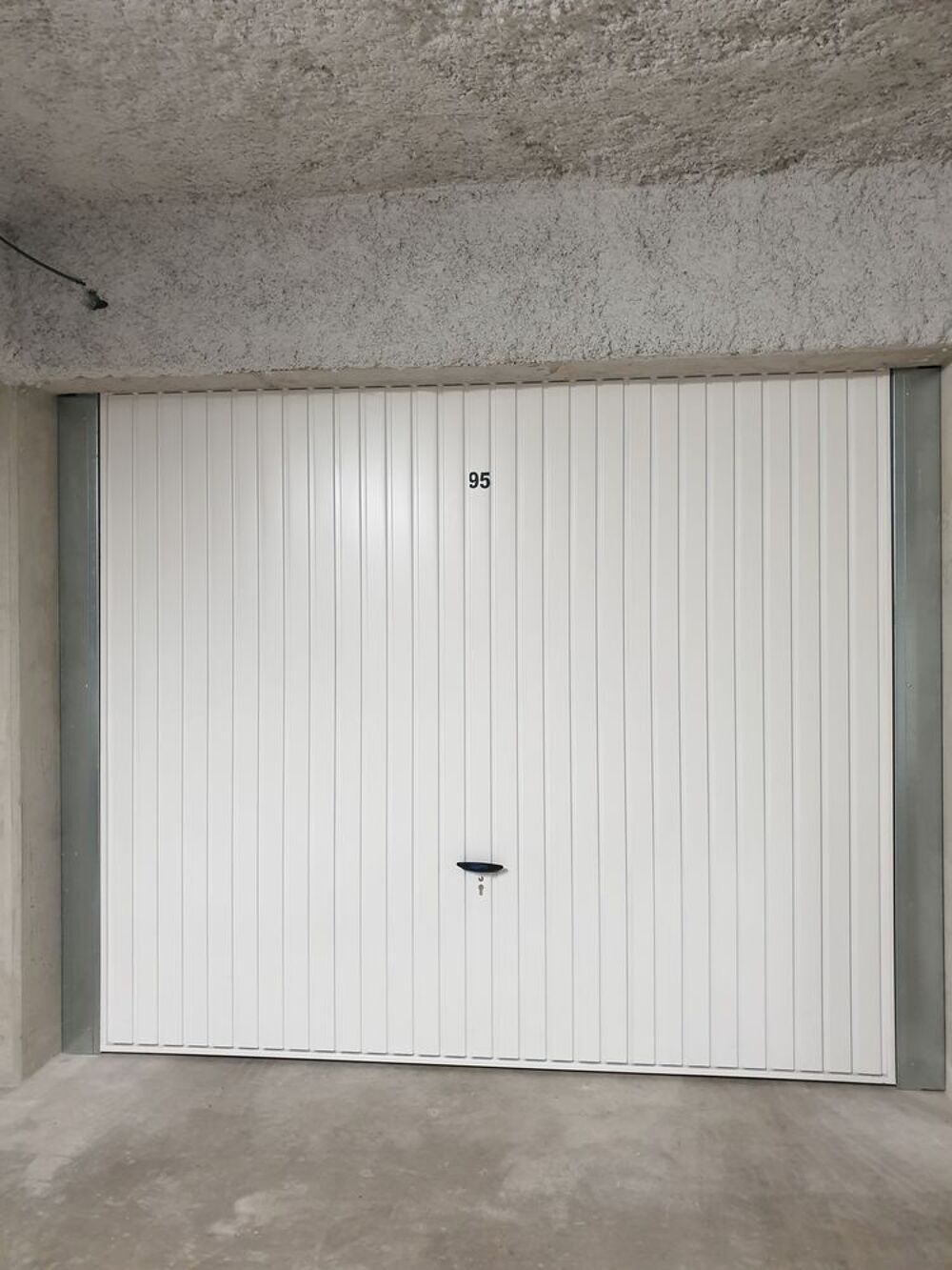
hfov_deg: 53.1
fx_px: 953
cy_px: 635
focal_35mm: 26
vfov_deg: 67.3
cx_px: 476
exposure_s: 1/25
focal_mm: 4.3
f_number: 2.4
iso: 320
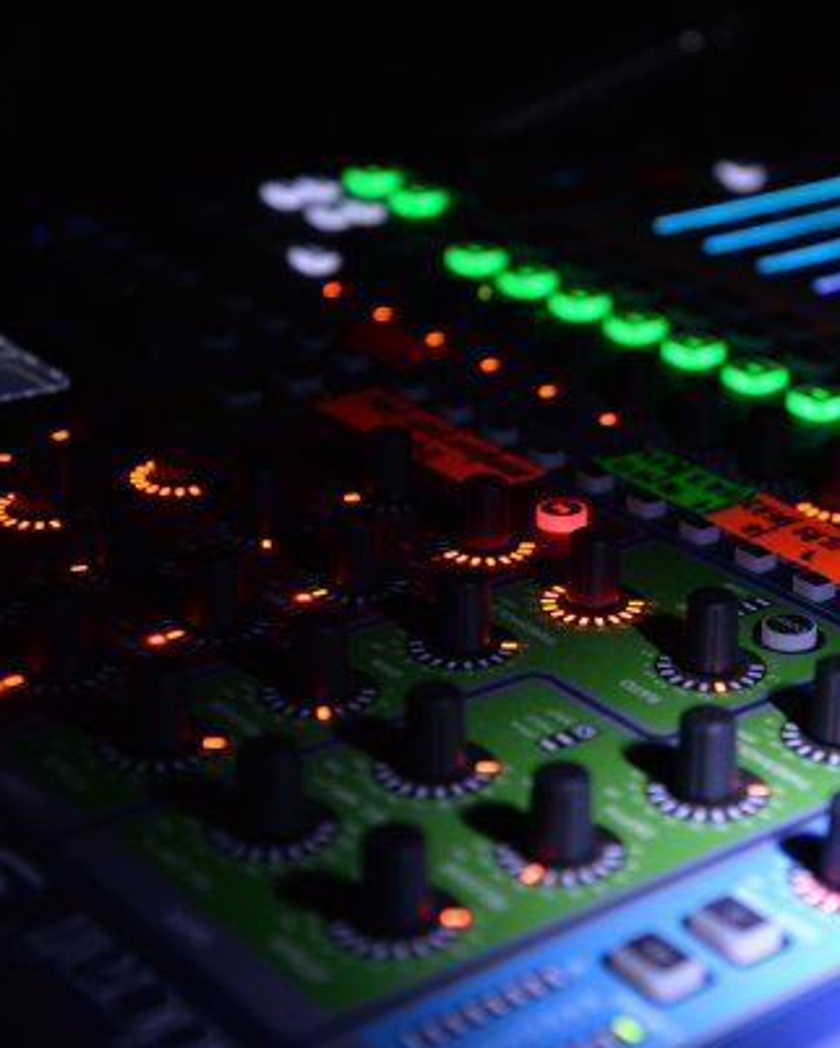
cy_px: 523
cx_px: 702
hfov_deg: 19.0
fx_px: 2484
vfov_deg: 23.8
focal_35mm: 80
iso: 2000
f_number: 4.5
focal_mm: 56
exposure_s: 1/80
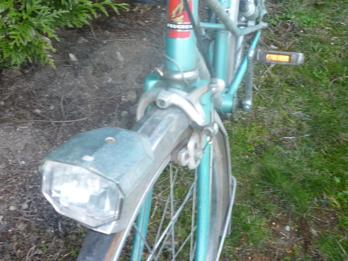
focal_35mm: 45
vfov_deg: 31.9
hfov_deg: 41.9
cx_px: 147
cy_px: 84
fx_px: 452
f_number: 2.8
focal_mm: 5.5
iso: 100
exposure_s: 1/30
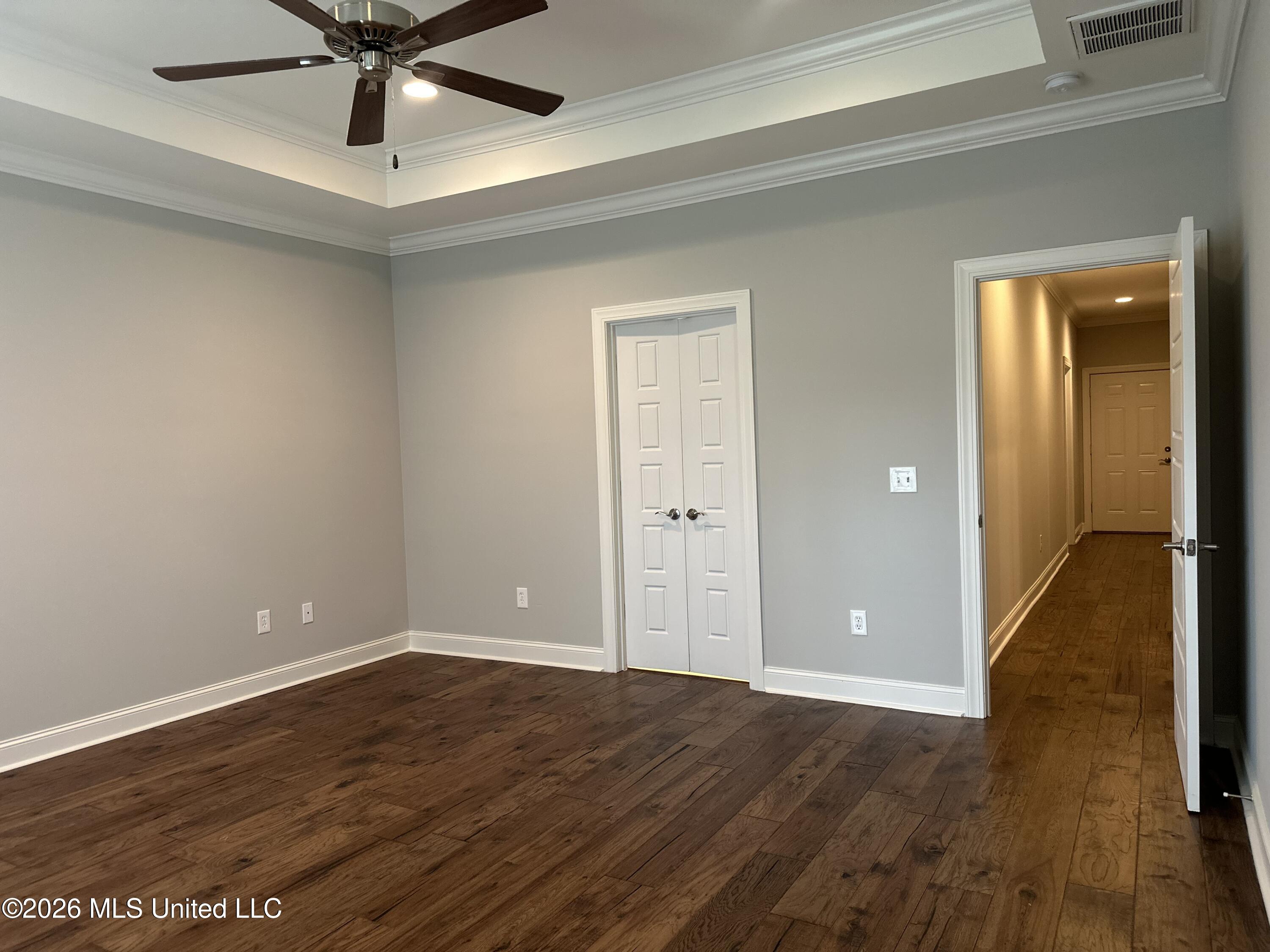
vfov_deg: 56.8
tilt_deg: -0.8
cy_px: 476
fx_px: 881
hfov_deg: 71.6
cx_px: 635
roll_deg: +1.4
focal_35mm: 24
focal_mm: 6.86
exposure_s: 1/60
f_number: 1.78
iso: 250
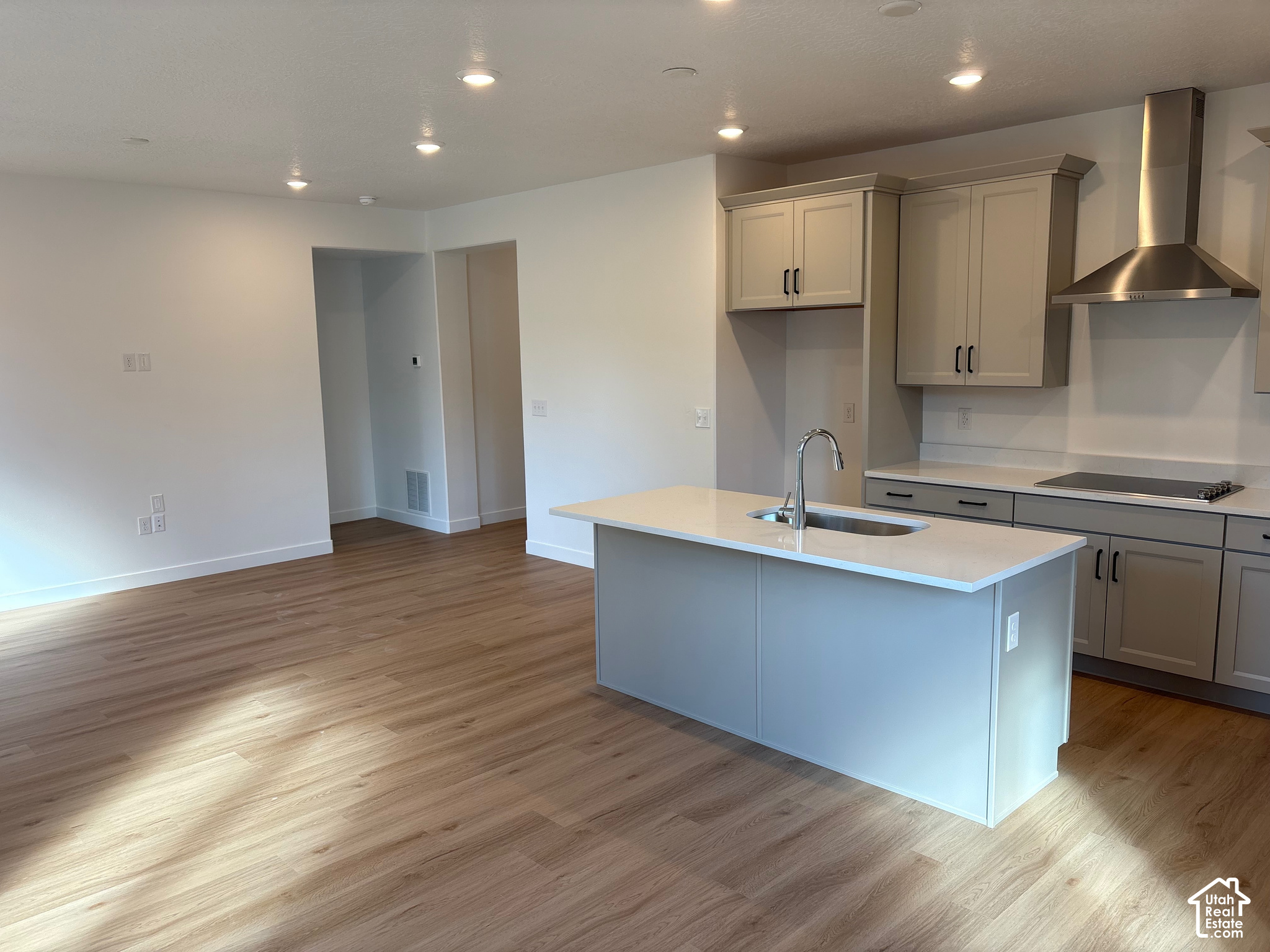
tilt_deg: -8.3
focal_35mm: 26
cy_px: 476
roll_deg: +1.6
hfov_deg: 67.3
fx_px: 954
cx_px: 635
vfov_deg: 53.1
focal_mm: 5.96
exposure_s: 1/120
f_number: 1.6
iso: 40
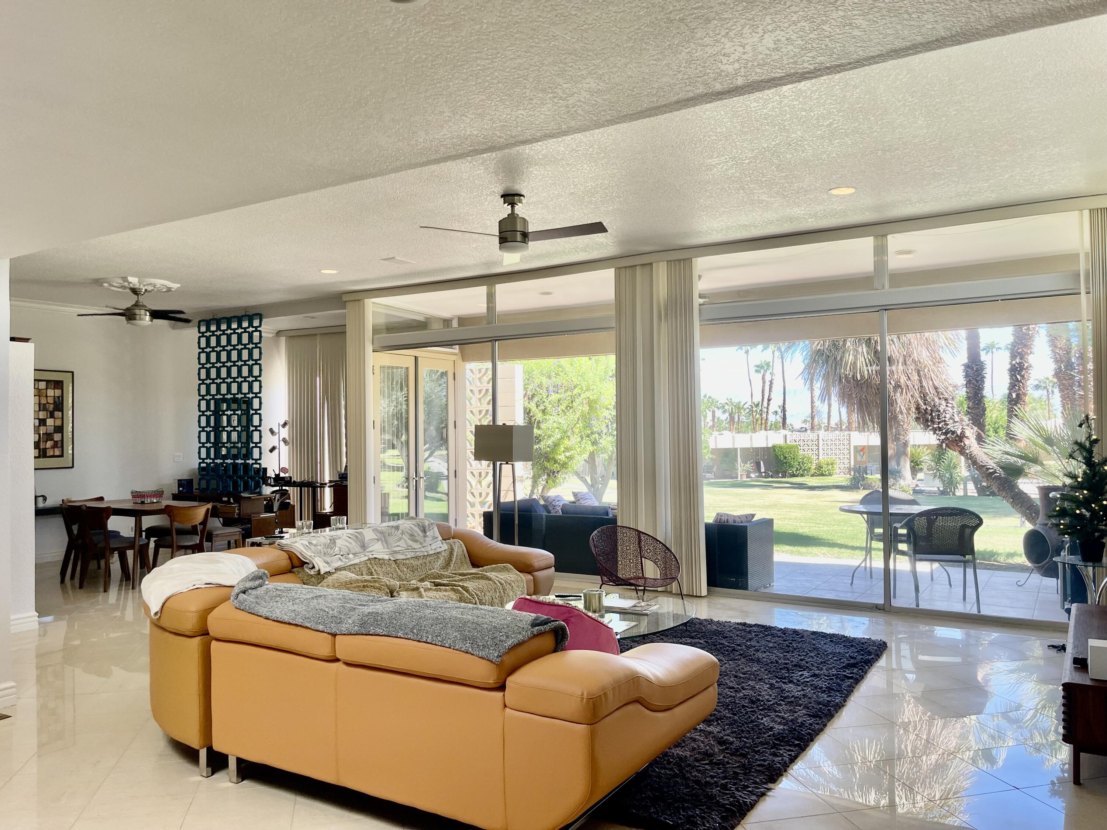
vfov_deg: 53.1
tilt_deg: +2.4
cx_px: 554
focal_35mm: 26
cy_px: 415
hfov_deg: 67.3
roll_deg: +0.0
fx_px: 831
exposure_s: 1/235
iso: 32
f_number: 1.6
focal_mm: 5.1
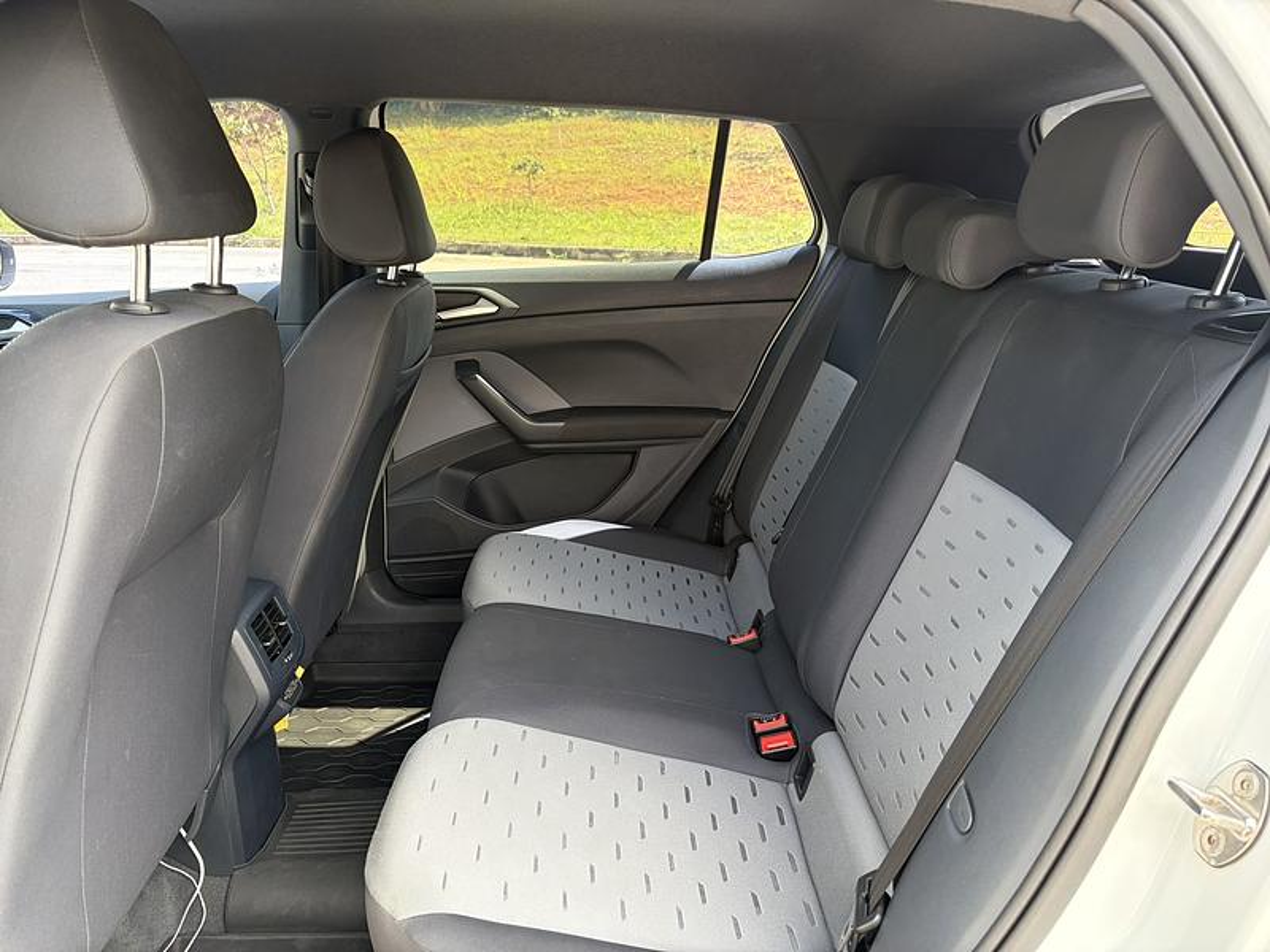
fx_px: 954
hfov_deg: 67.3
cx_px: 635
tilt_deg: -16.6
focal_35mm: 26
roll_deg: +11.6
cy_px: 476
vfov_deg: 53.1
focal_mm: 5.96
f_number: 1.6
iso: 100
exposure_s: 1/217
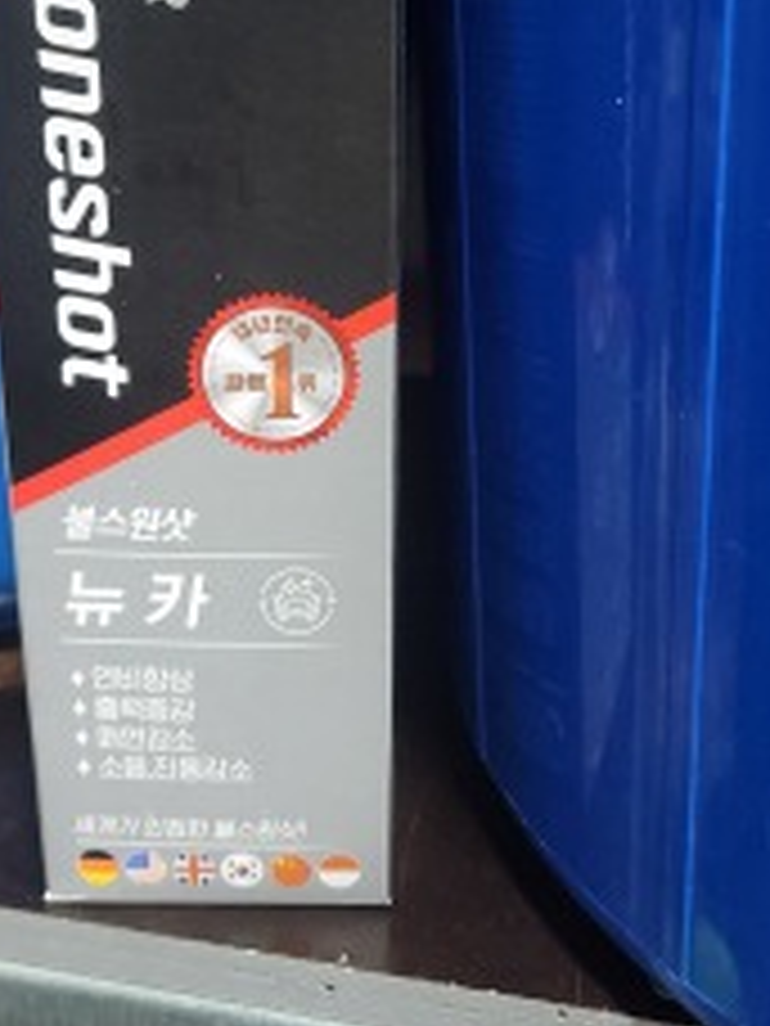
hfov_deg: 35.1
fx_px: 1216
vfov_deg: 44.3
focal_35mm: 41
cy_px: 256
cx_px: 338
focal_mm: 5.4
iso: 500
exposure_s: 1/40
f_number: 1.8
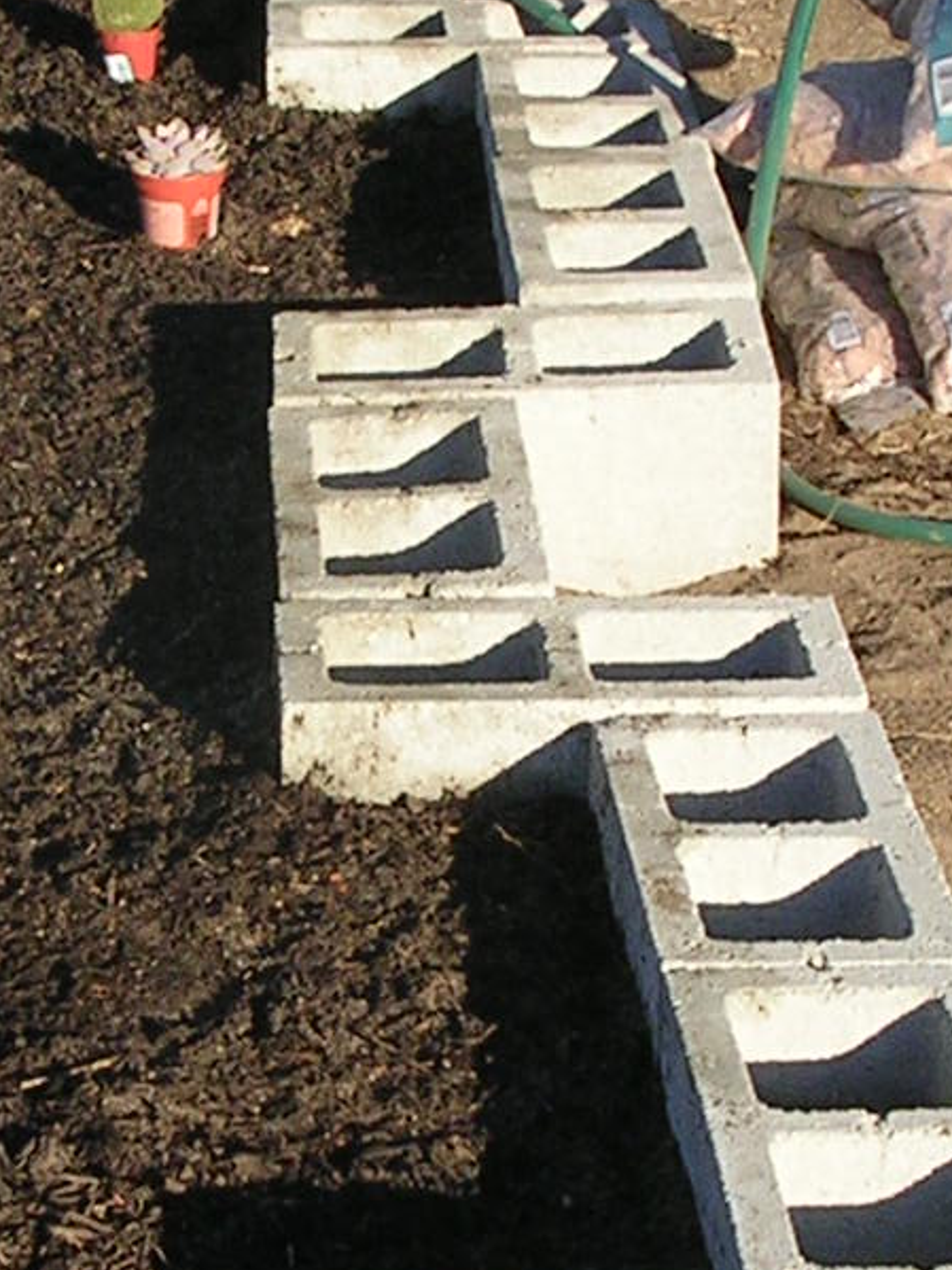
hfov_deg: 11.4
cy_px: 861
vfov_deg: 15.1
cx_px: 182
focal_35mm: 130
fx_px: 4769
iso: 50
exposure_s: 1/185
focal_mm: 5.8
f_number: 5.6
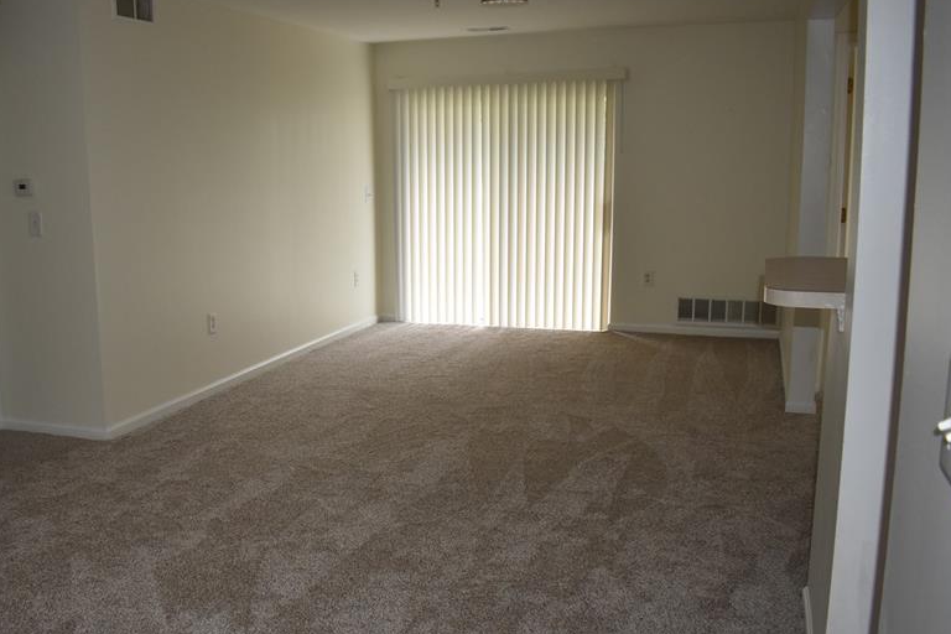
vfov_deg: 36.8
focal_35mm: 36
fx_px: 951
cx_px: 329
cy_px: 348
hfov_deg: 52.3
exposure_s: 1/160
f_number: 3.5
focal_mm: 18
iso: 800
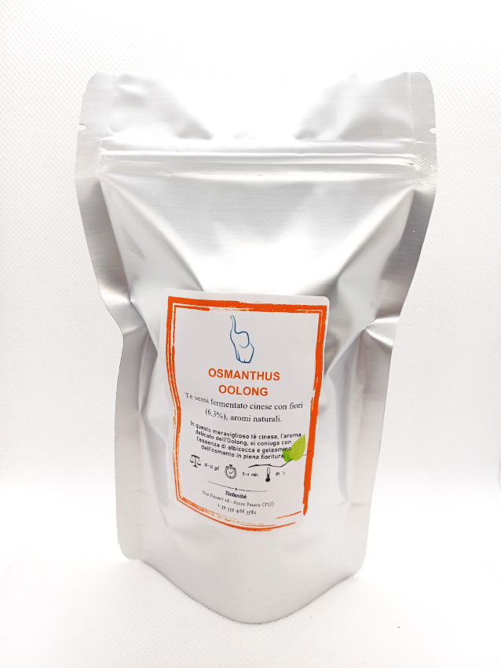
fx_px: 482
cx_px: 250
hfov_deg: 54.9
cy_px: 334
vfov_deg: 69.4
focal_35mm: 25
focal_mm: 4.65
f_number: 1.8
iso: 50
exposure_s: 1/195
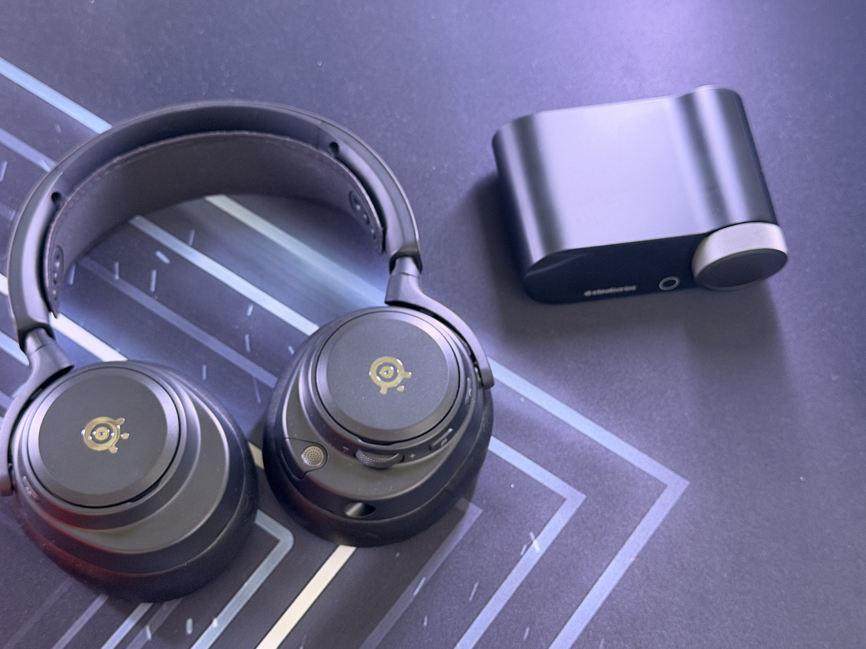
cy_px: 319
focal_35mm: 52
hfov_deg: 36.8
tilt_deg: -63.2
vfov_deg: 28.0
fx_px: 1301
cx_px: 415
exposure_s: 1/40
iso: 400
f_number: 1.78
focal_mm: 6.76
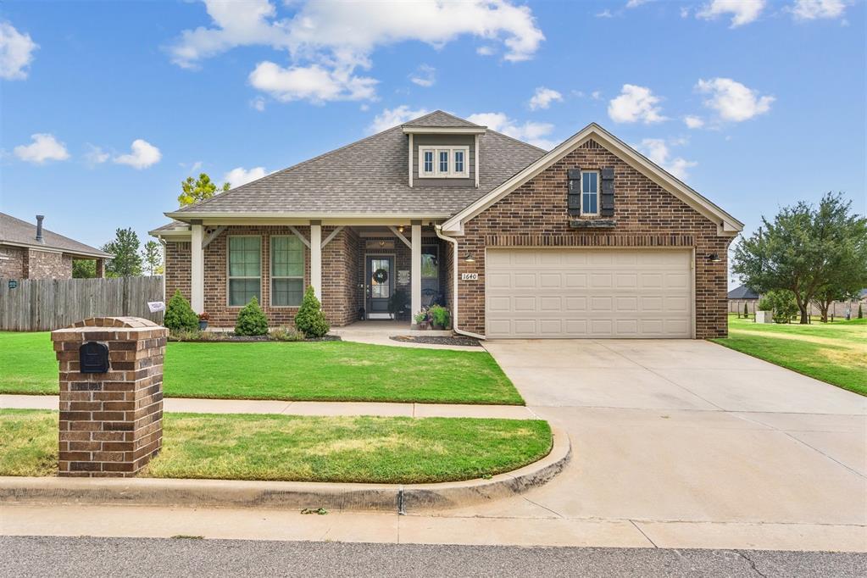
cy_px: 289
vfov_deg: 47.9
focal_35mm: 27
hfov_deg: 67.4
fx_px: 650
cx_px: 434
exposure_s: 1/160
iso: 200
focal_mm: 18
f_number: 8
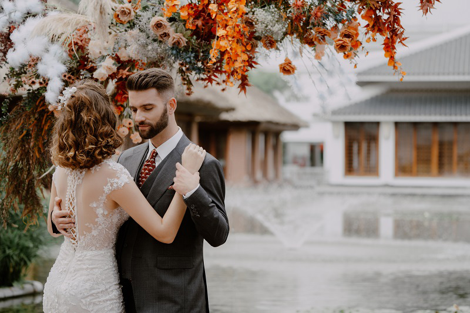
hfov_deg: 19.5
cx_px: 235
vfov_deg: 13.0
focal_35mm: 105
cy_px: 156
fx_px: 1370
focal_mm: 105
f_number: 4
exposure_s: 1/200
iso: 200
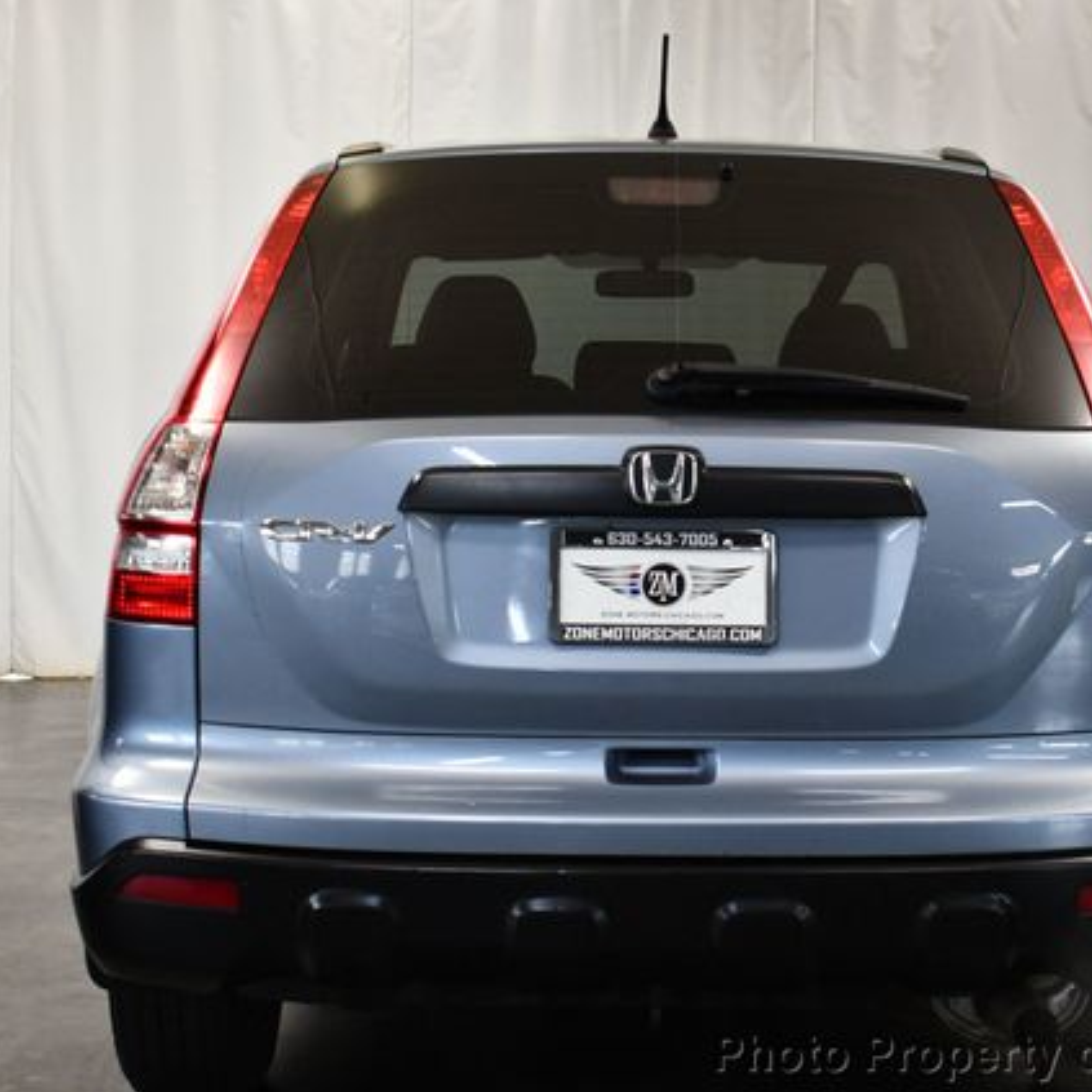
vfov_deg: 24.0
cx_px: 682
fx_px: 2570
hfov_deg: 23.9
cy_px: 550
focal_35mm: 72
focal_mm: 28
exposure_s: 1/125
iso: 800
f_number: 4.2
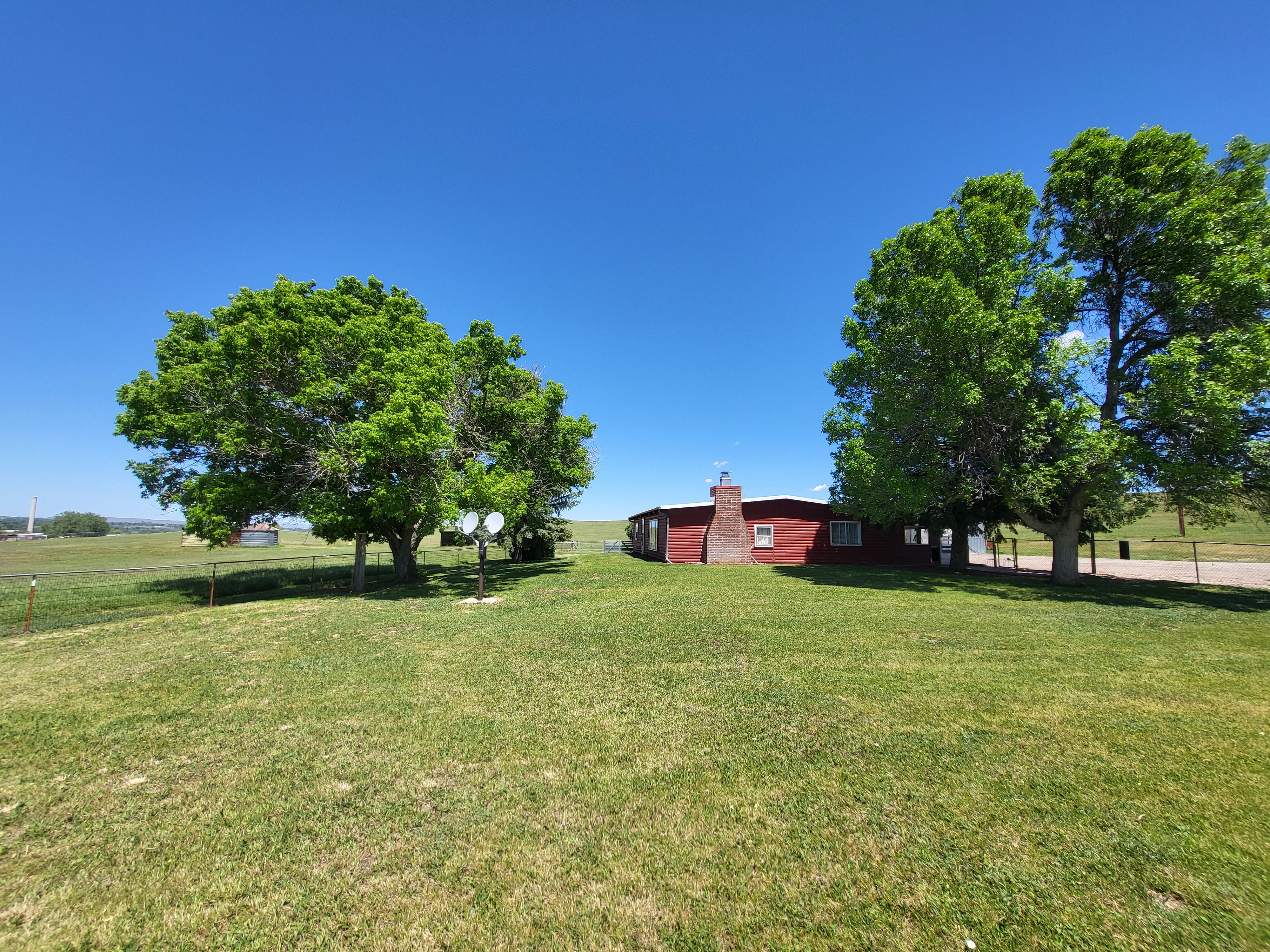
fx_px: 477
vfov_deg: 89.9
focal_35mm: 13
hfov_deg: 106.2
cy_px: 476
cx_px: 635
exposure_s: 1/895
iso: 32
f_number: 2.2
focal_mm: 1.74
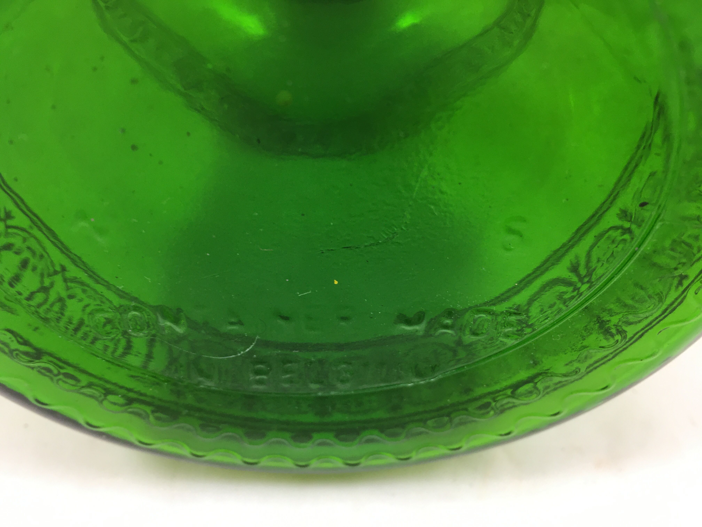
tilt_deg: -43.7
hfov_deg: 61.7
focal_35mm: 29
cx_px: 351
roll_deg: -0.9
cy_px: 264
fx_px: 588
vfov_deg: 48.2
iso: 40
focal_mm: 4.15
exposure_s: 1/17
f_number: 2.2
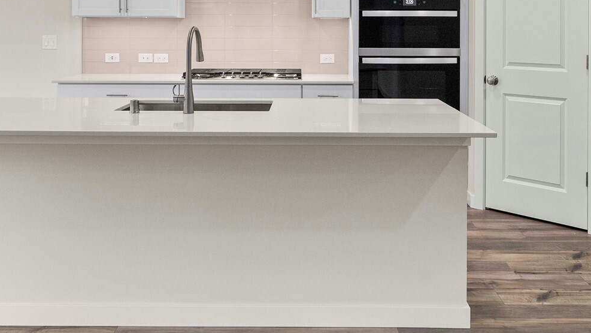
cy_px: 43
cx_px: 322
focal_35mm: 36
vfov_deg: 31.5
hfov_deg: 55.2
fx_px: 564
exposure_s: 1/60
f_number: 7.1
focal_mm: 20
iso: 160
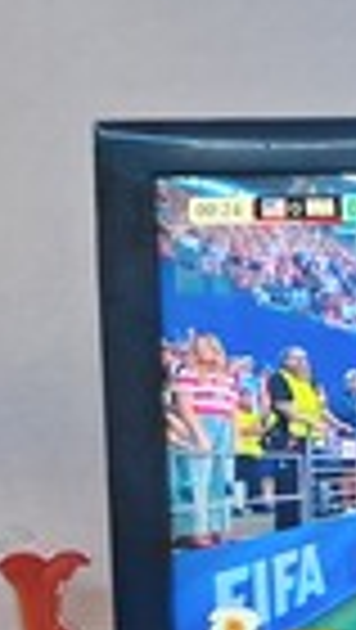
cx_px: 651
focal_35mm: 82
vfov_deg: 23.9
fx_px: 1373
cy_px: 727
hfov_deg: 13.2
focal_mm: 5.54
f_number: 1.8
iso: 160
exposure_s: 1/40
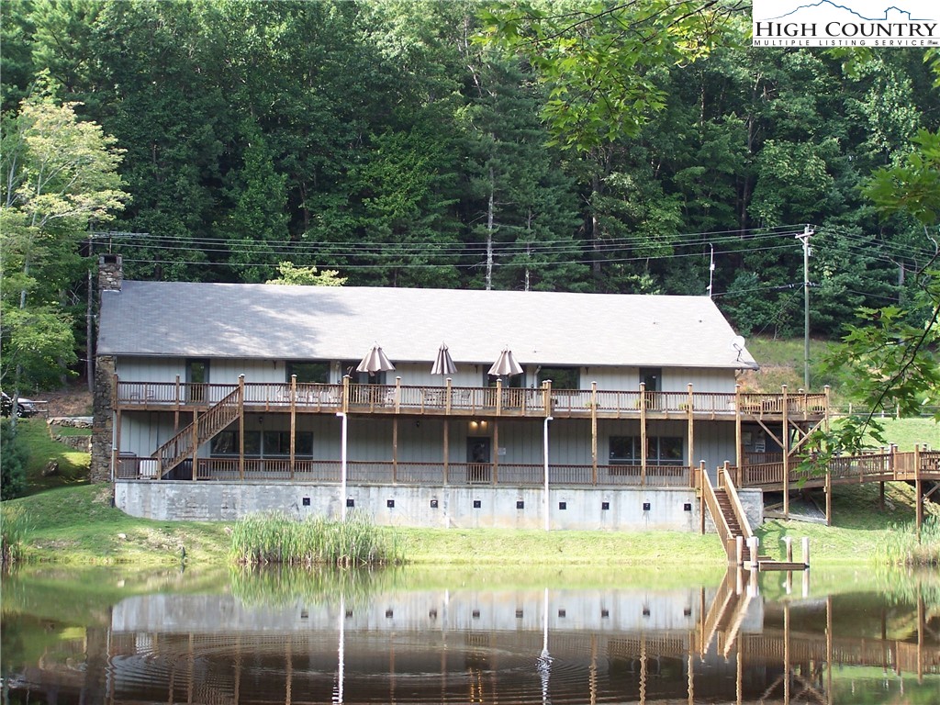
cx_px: 470
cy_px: 352
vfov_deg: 21.9
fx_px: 1819
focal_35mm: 67
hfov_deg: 29.0
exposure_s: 1/180
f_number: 3.2
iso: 80
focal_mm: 11.1
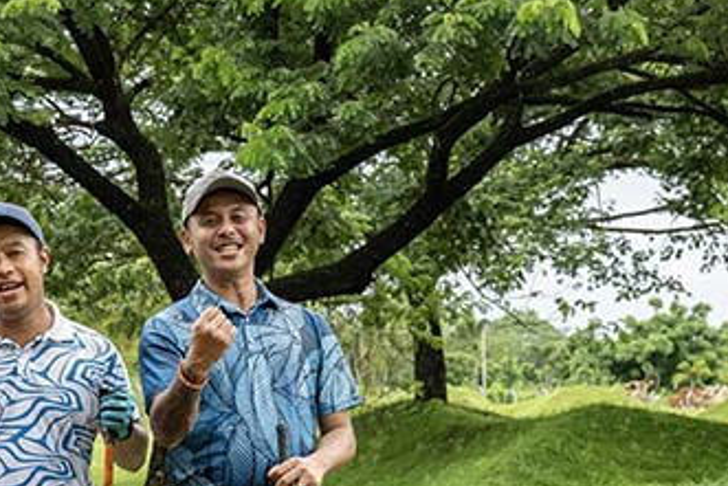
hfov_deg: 14.1
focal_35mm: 145
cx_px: 271
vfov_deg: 9.4
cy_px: 501
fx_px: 2933
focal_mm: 50
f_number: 7.1
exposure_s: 1/400
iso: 560
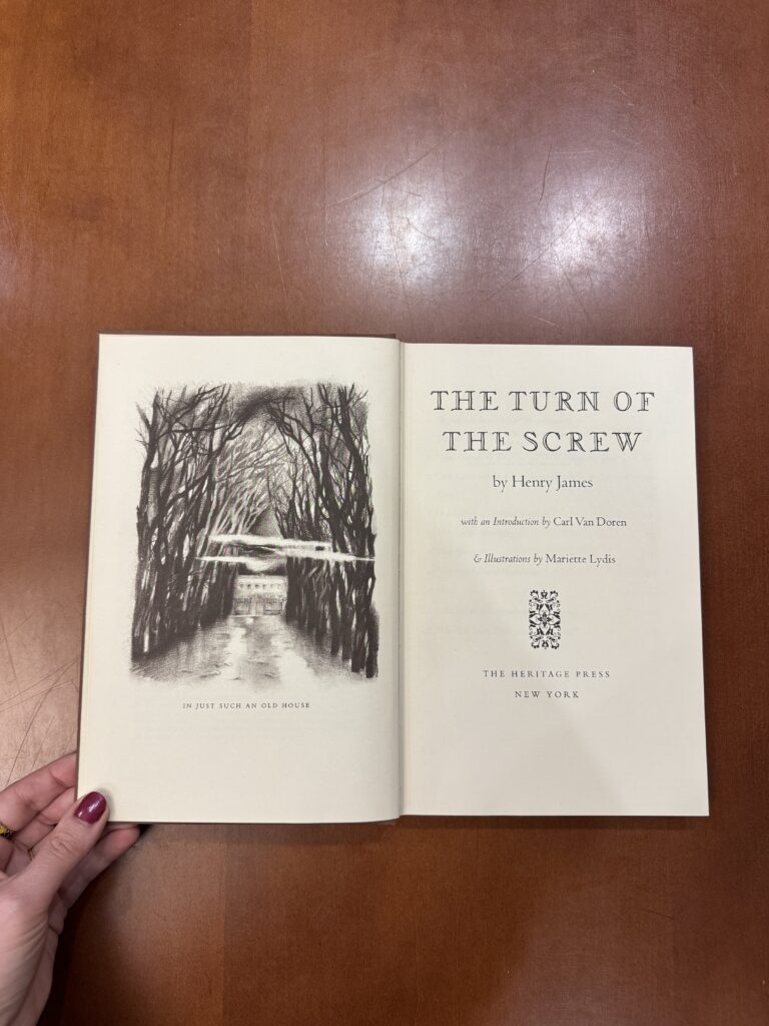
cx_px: 384
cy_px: 513
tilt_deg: -83.2
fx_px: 711
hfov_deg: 56.8
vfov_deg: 71.6
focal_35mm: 24
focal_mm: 6.76
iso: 200
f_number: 1.78
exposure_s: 1/120
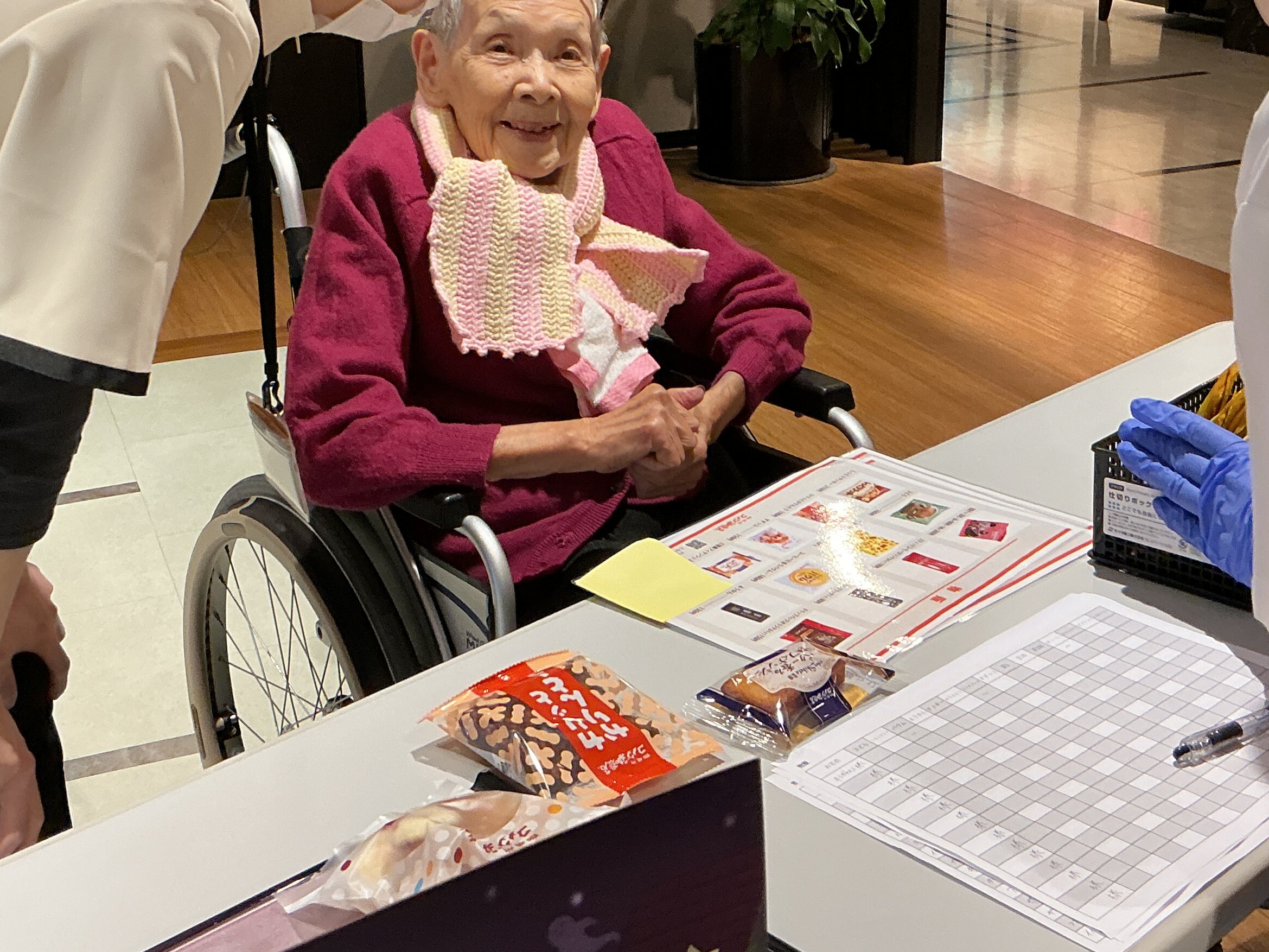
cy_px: 249
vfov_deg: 28.7
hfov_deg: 38.1
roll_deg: +2.8
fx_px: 1833
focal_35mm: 50
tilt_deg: -14.6
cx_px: 548
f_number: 1.8
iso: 80
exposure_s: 1/60
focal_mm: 3
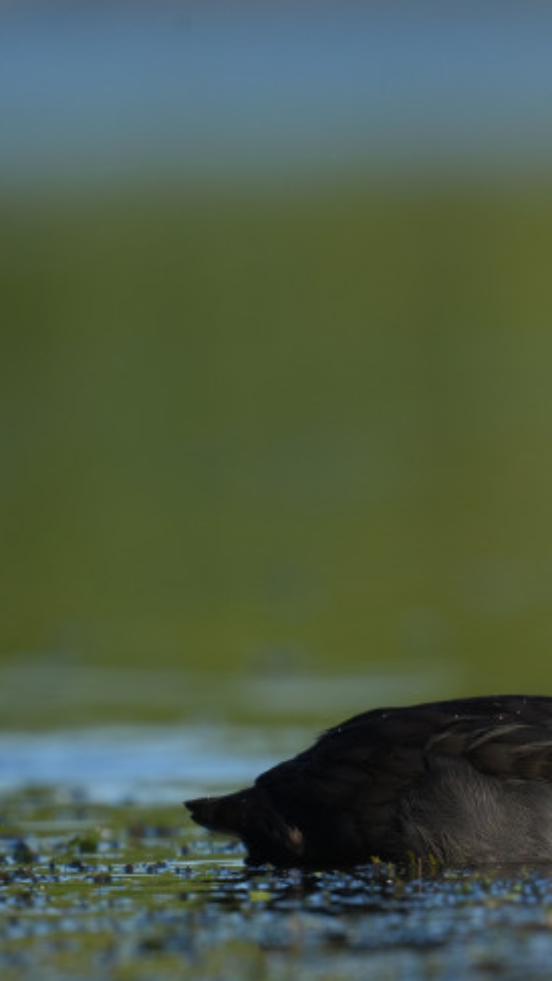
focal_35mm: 1826
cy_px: 584
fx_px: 47506
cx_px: 961
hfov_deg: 0.7
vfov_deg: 1.2
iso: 400
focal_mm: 800
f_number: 9
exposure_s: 1/500
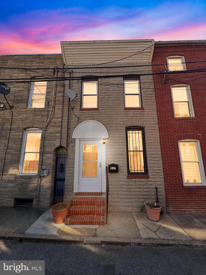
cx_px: 103
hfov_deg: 85.7
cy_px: 138
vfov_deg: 102.1
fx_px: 111
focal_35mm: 14
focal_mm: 2.22
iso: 40
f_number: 2.2
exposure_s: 1/290
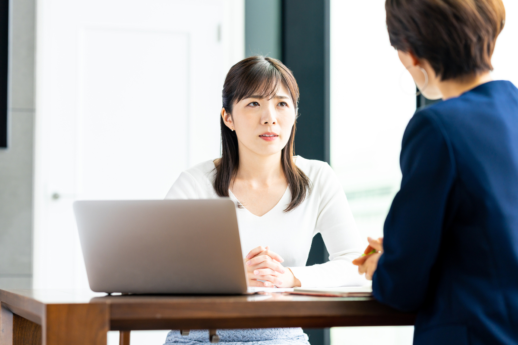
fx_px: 1223
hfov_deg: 23.9
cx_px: 259
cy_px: 172
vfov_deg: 16.1
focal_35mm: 85
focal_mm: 85
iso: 400
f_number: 2.8
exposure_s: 1/200
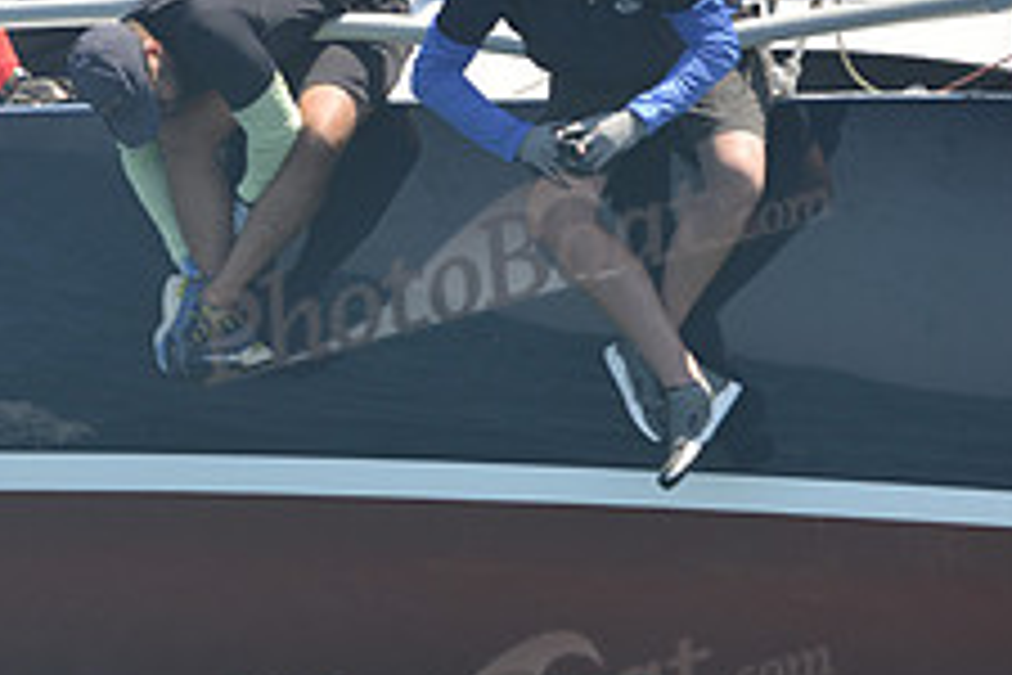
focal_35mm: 697
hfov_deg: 3.0
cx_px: -31
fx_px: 19592
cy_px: 97
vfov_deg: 2.0
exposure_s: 1/1000
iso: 280
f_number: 5
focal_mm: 270
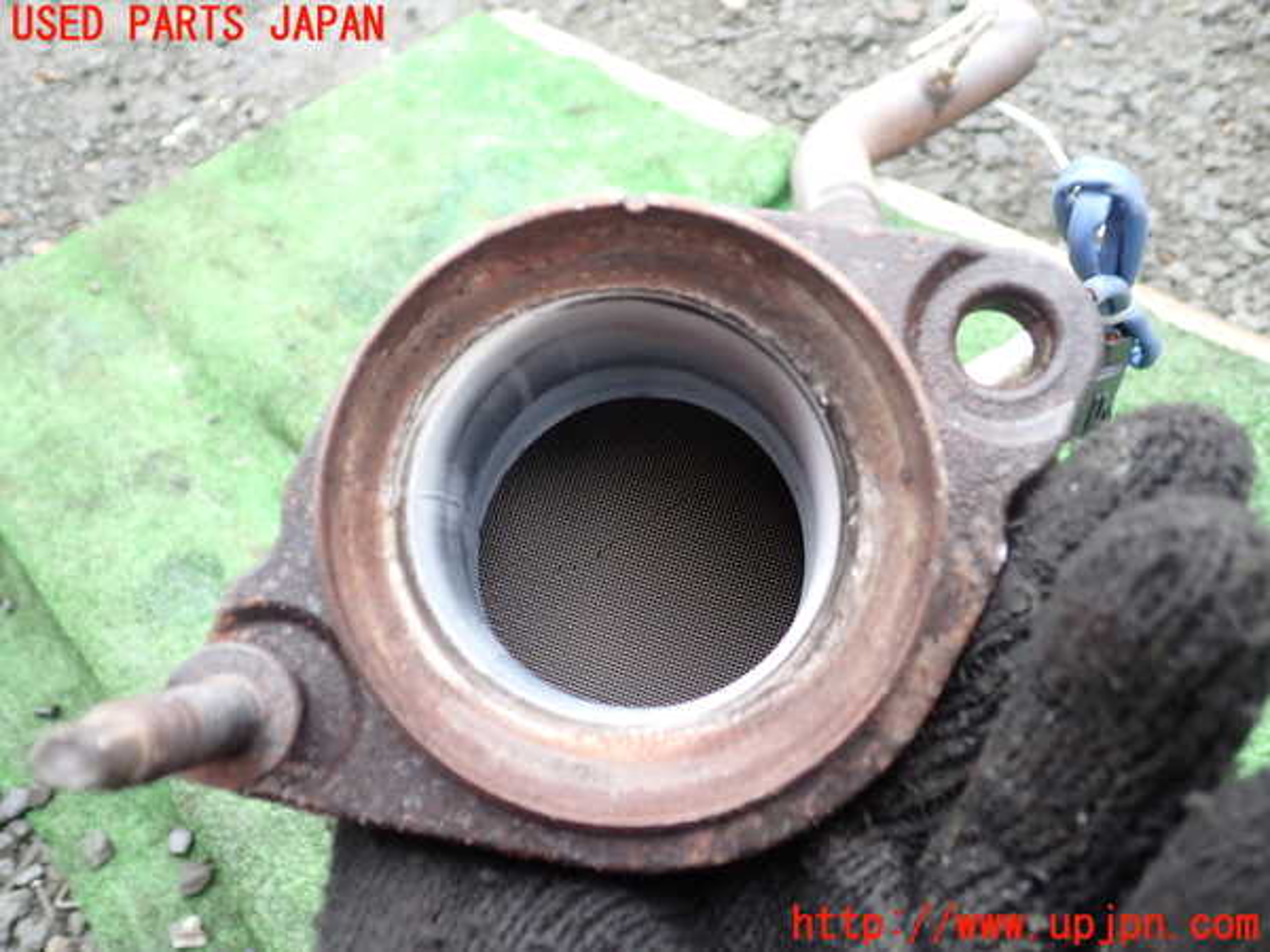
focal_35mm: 30
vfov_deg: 46.8
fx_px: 1101
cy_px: 476
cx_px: 635
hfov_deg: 60.0
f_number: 2.3
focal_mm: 5.4
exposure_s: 1/60
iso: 125
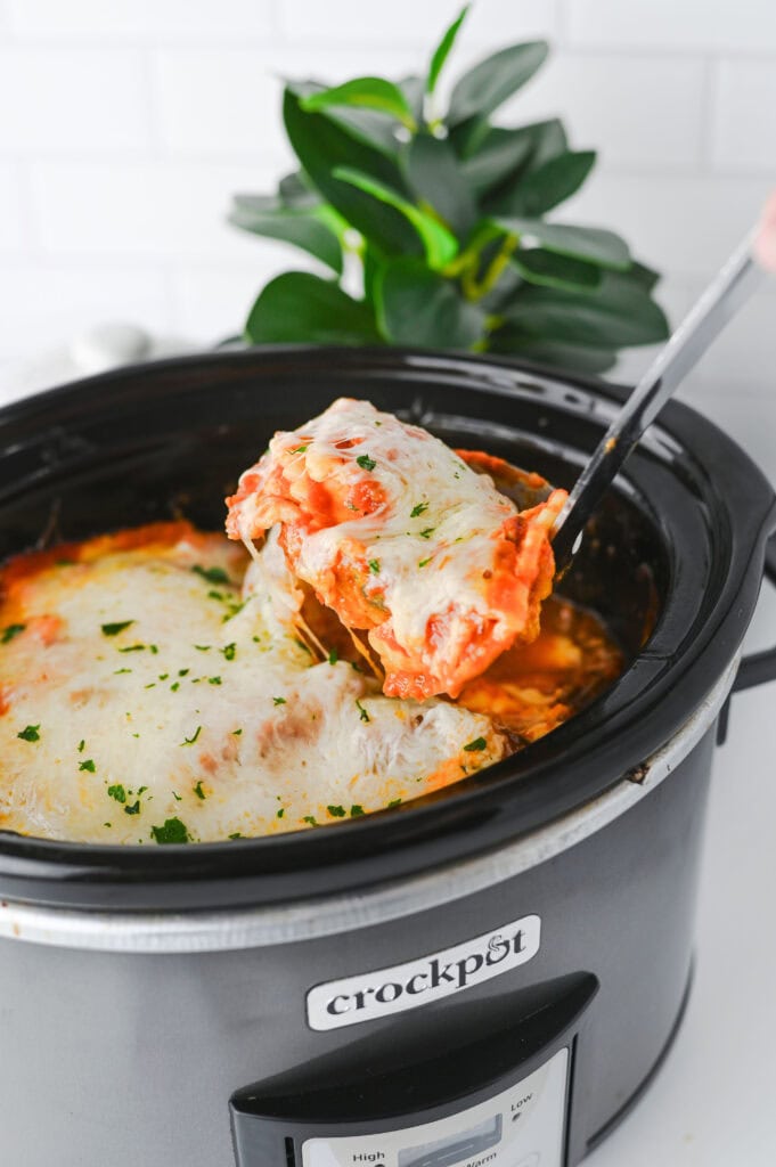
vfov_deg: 39.6
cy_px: 584
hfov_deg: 26.9
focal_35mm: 50
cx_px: 388
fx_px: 1619
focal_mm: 50
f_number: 4
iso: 320
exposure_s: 1/125
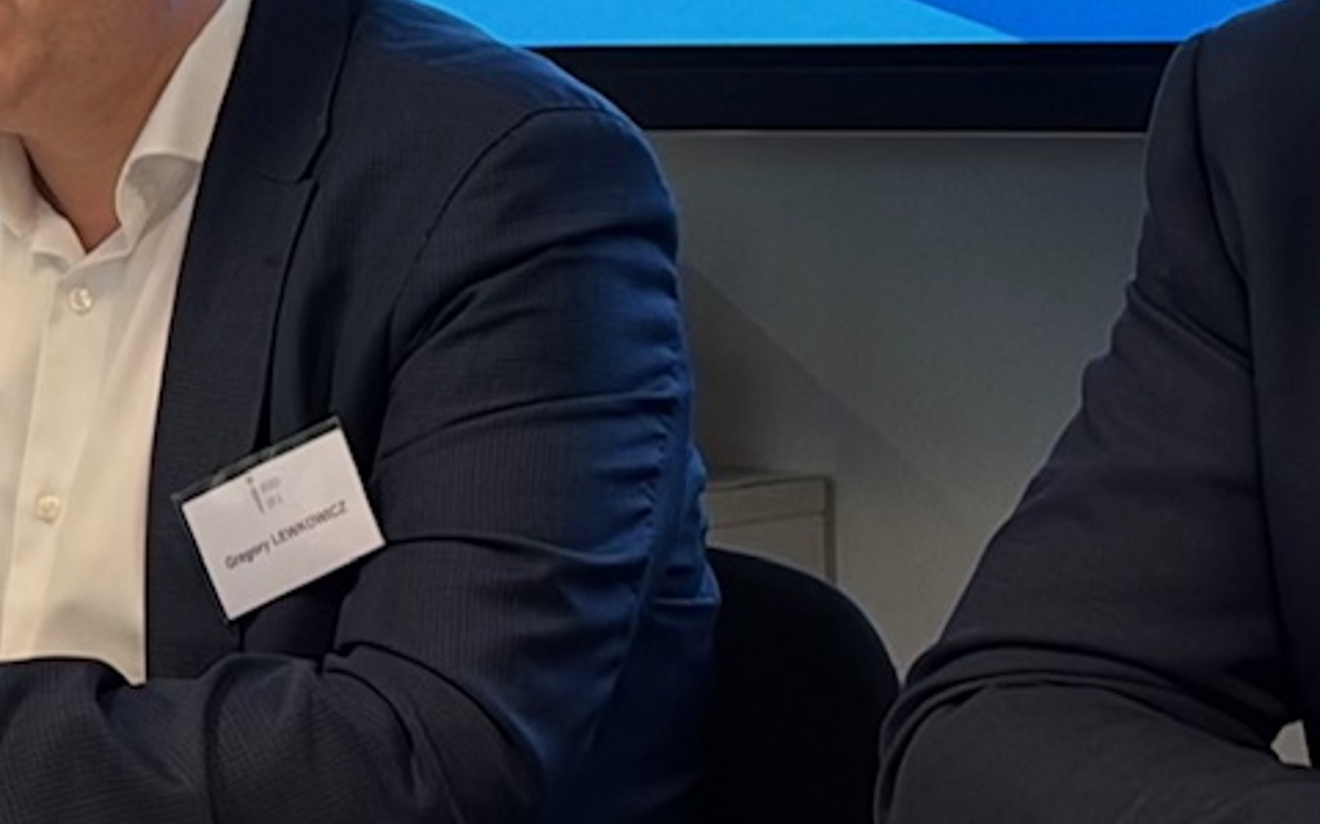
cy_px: -353
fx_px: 5394
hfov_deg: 13.2
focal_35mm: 150
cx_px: -604
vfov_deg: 8.6
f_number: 1.8
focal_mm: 6.93
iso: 250
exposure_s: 1/100
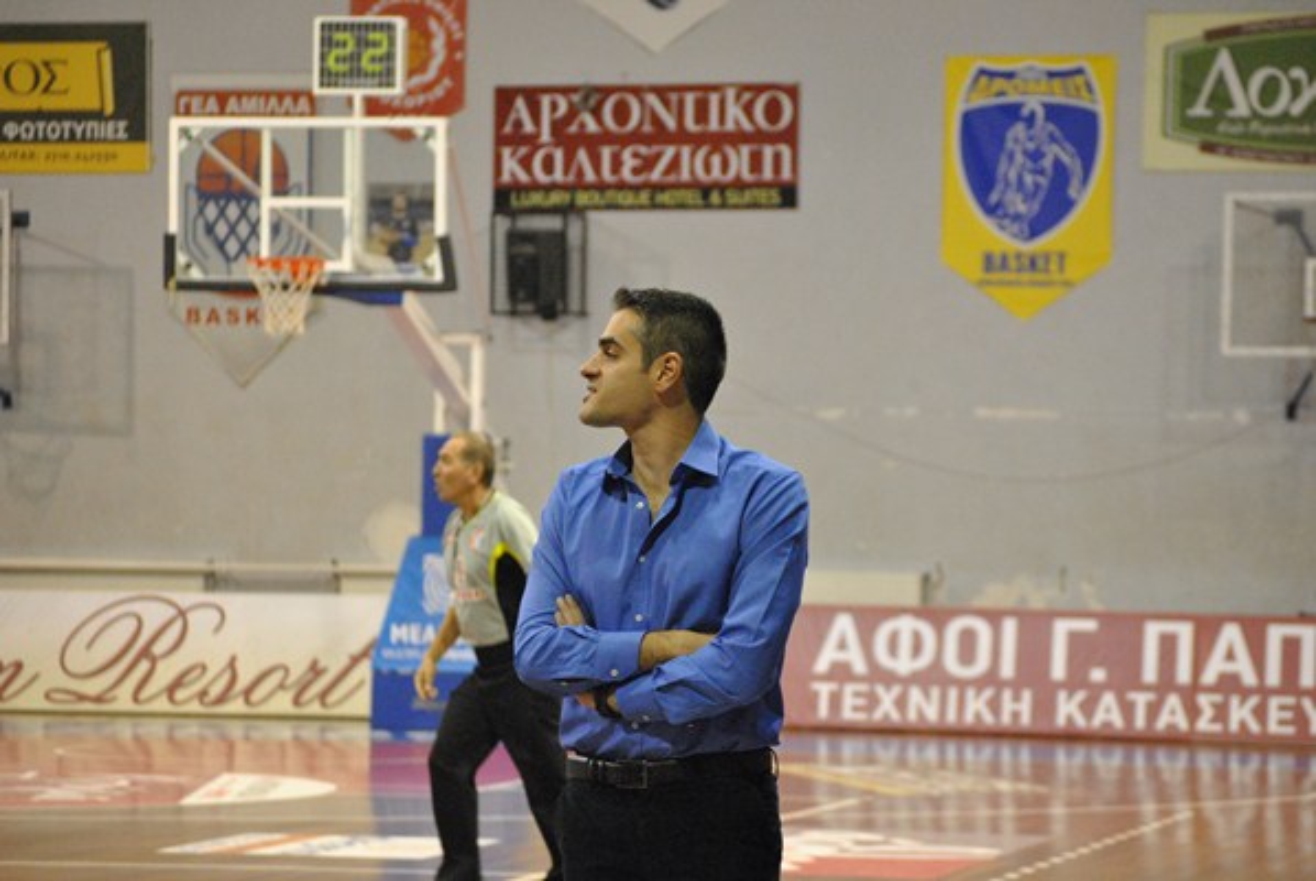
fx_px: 4665
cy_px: 440
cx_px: 658
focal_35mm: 128
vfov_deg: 10.8
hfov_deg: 16.1
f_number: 4.2
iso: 1600
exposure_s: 1/200
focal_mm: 85
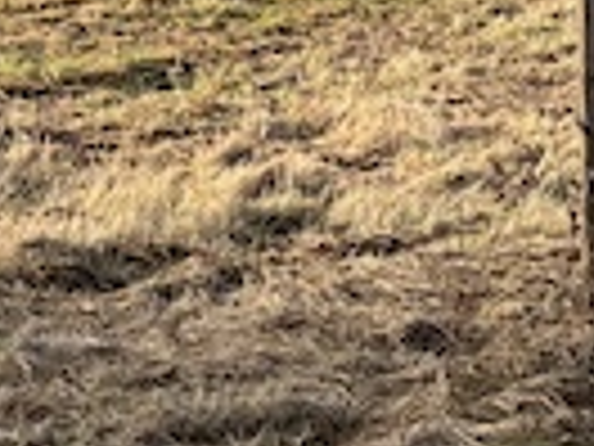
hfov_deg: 8.6
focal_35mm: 201
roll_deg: -0.1
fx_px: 3449
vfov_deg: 7.3
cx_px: -1035
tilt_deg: -7.8
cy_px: -54
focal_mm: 5.96
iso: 64
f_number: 1.6
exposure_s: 1/2451
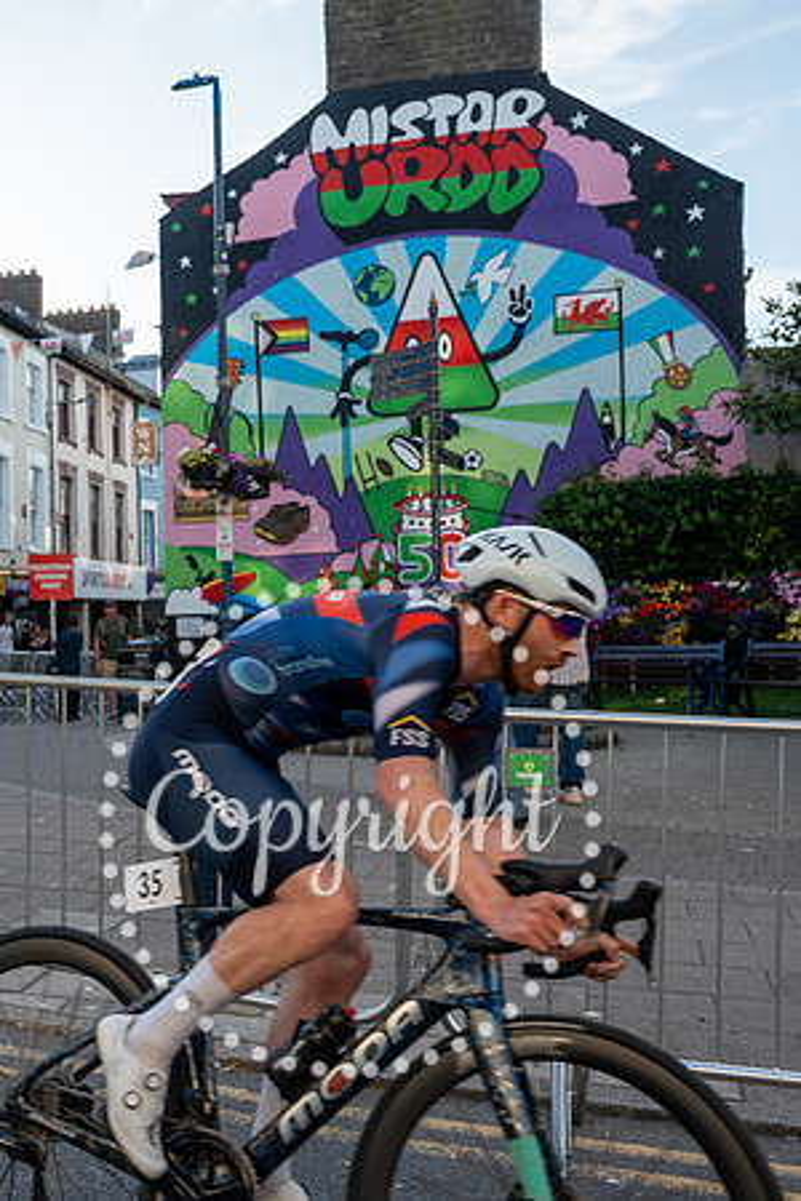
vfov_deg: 45.0
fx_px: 1452
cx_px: 79
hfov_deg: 29.6
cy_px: 600
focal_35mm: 44
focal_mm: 29
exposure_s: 1/800
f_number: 3.5
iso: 200
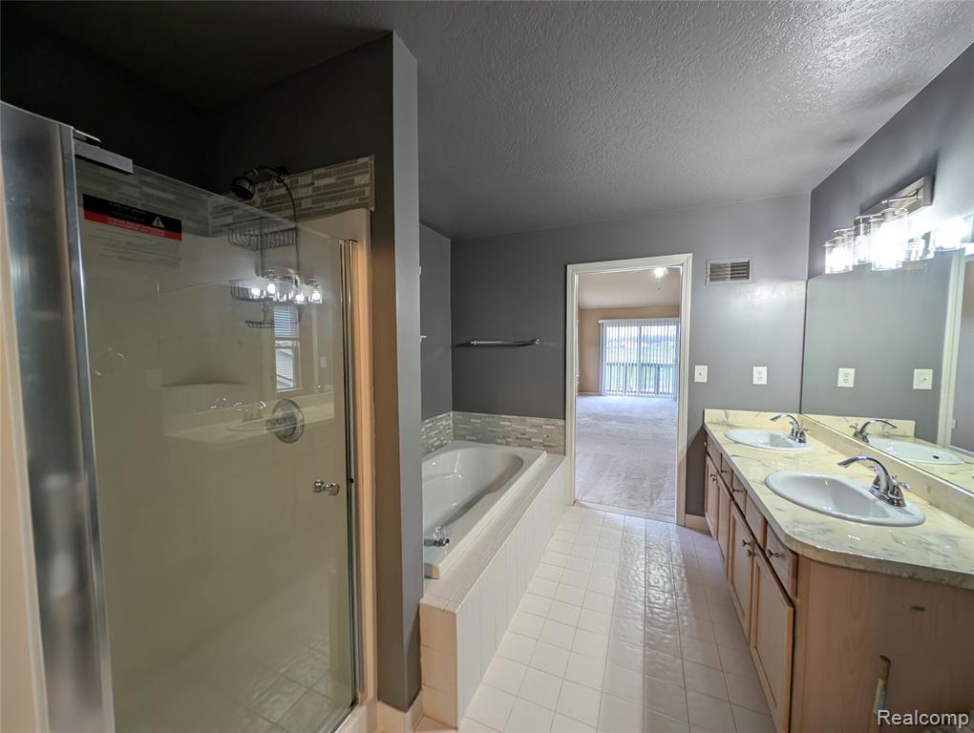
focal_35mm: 12
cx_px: 487
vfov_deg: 94.6
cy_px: 366
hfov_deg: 110.5
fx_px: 338
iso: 52
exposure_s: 1/24
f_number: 1.95
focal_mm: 2.23
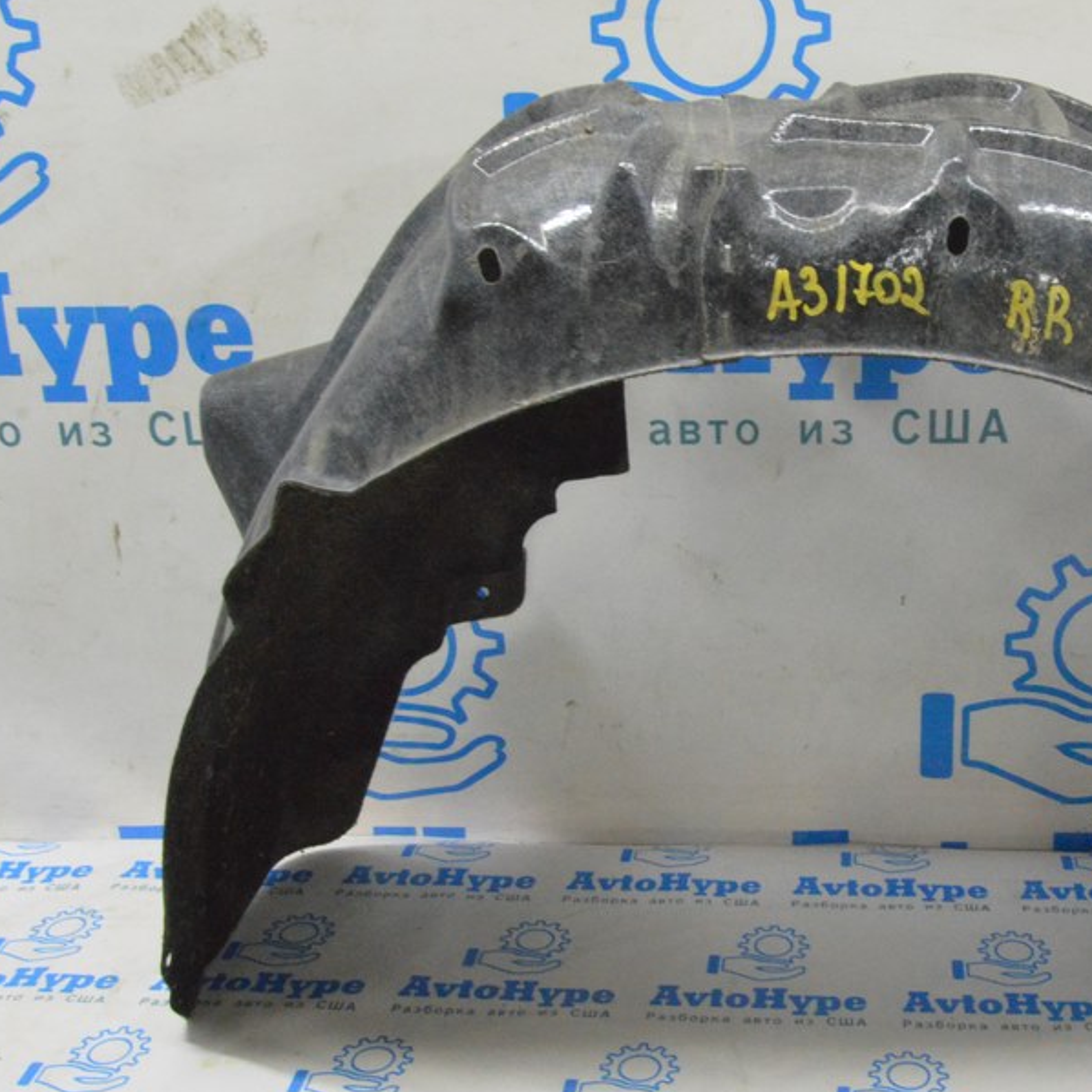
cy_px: 499
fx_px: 1713
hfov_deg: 34.7
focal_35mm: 48
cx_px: 794
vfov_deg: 35.3
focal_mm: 22
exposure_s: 1/15
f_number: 20
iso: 6400
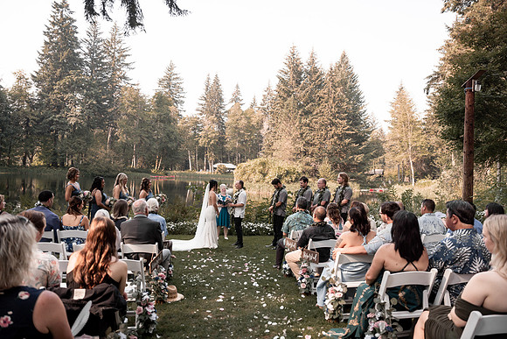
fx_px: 338
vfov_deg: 53.2
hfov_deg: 73.7
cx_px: 254
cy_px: 170
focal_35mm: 24
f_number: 2.8
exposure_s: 1/800
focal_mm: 24
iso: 200
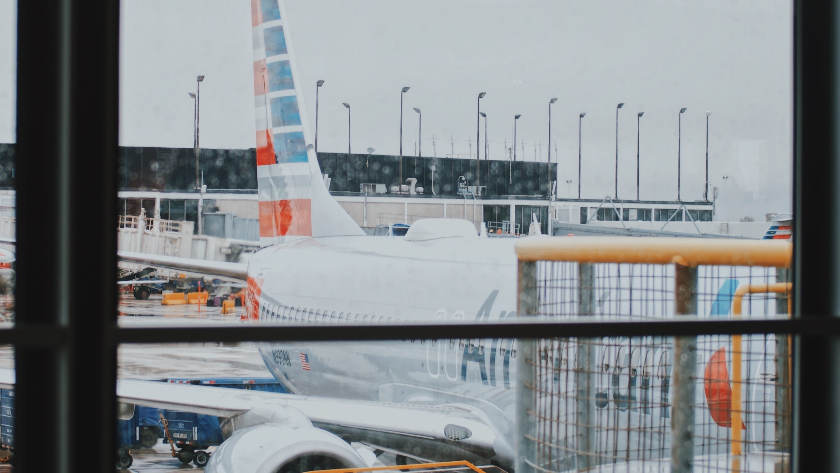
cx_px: 358
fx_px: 2801
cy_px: 233
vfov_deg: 9.6
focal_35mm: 126
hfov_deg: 17.0
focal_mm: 55
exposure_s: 1/50
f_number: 4
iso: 100
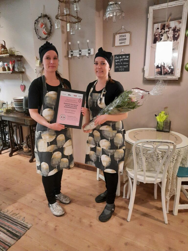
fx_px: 181
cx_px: 94
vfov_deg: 69.4
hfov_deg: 54.9
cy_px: 126
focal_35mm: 25
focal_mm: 4.6
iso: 800
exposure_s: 1/20
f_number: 2
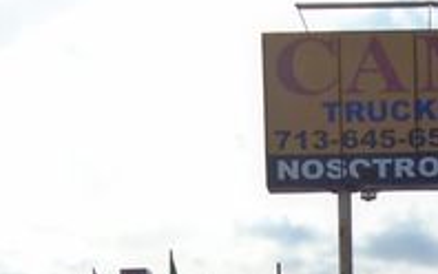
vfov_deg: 13.2
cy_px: 502
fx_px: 1063
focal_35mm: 89
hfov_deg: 22.6
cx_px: 411
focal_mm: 4.6
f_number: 8
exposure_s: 1/320
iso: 100
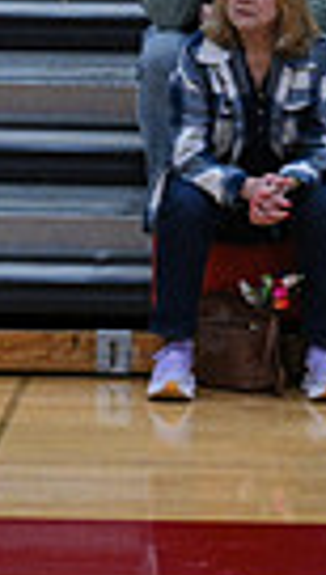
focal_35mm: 713
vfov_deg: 3.0
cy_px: 641
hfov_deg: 1.7
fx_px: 10903
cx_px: -826
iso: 4000
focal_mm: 160
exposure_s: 1/400
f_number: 4
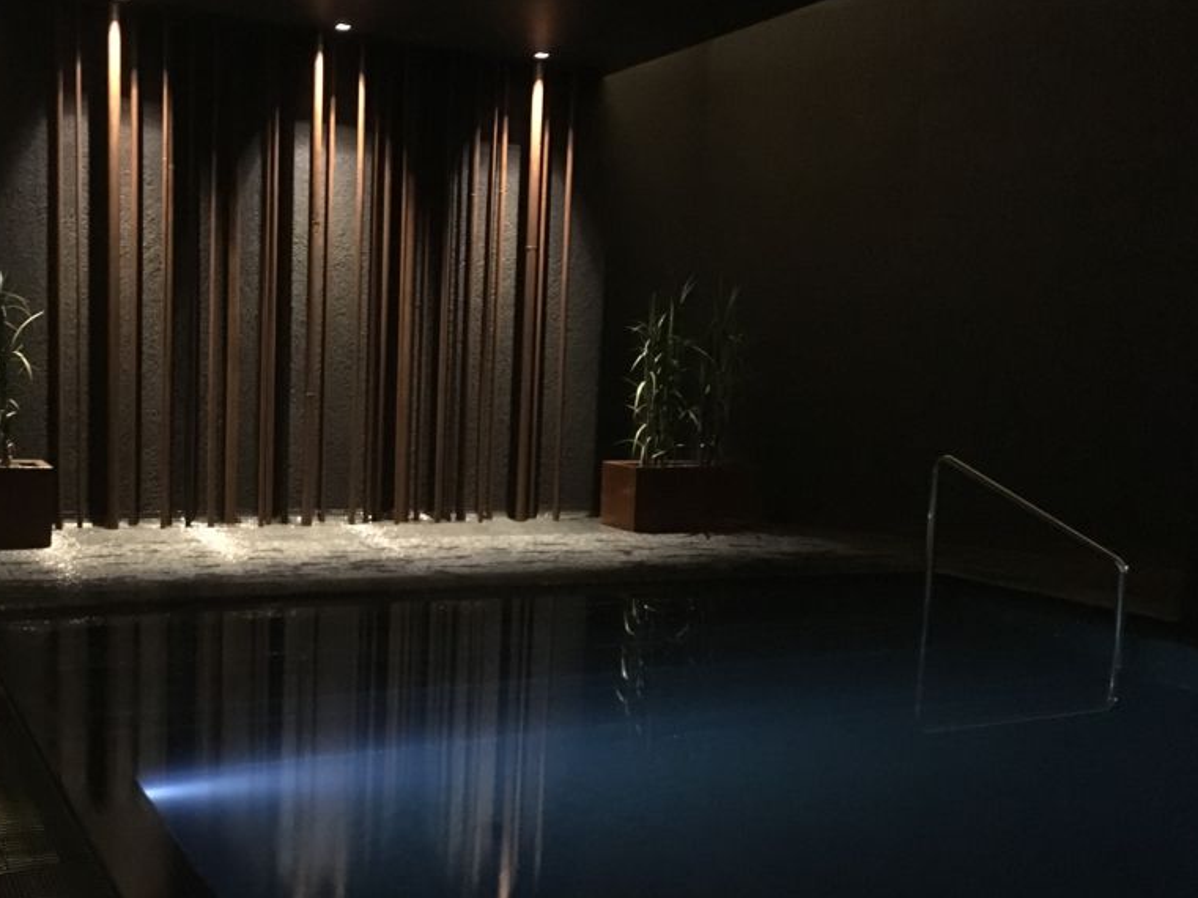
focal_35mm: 39
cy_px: 522
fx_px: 1349
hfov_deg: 47.4
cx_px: 434
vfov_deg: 36.7
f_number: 2.2
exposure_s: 1/17
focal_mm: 4.15
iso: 1000
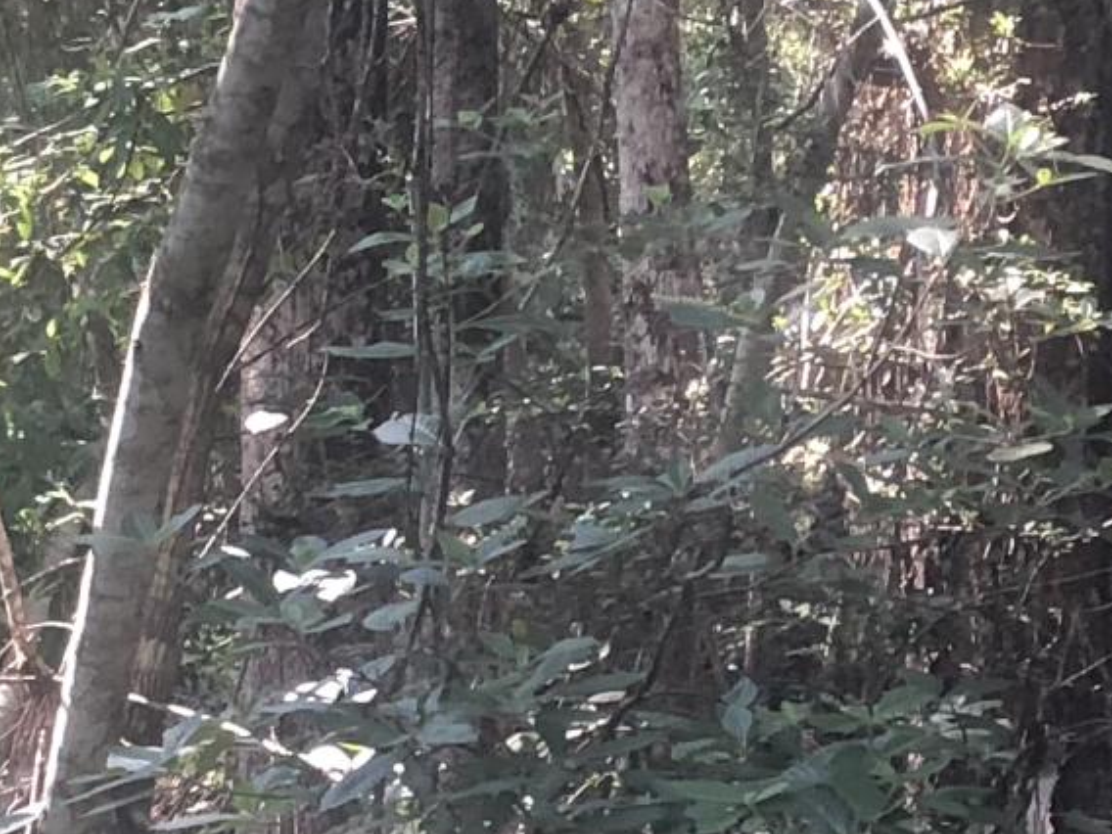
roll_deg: -1.8
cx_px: 883
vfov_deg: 10.0
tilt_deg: -3.4
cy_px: 611
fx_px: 4754
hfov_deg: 13.3
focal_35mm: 148
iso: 25
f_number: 1.8
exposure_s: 1/30
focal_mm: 3.99
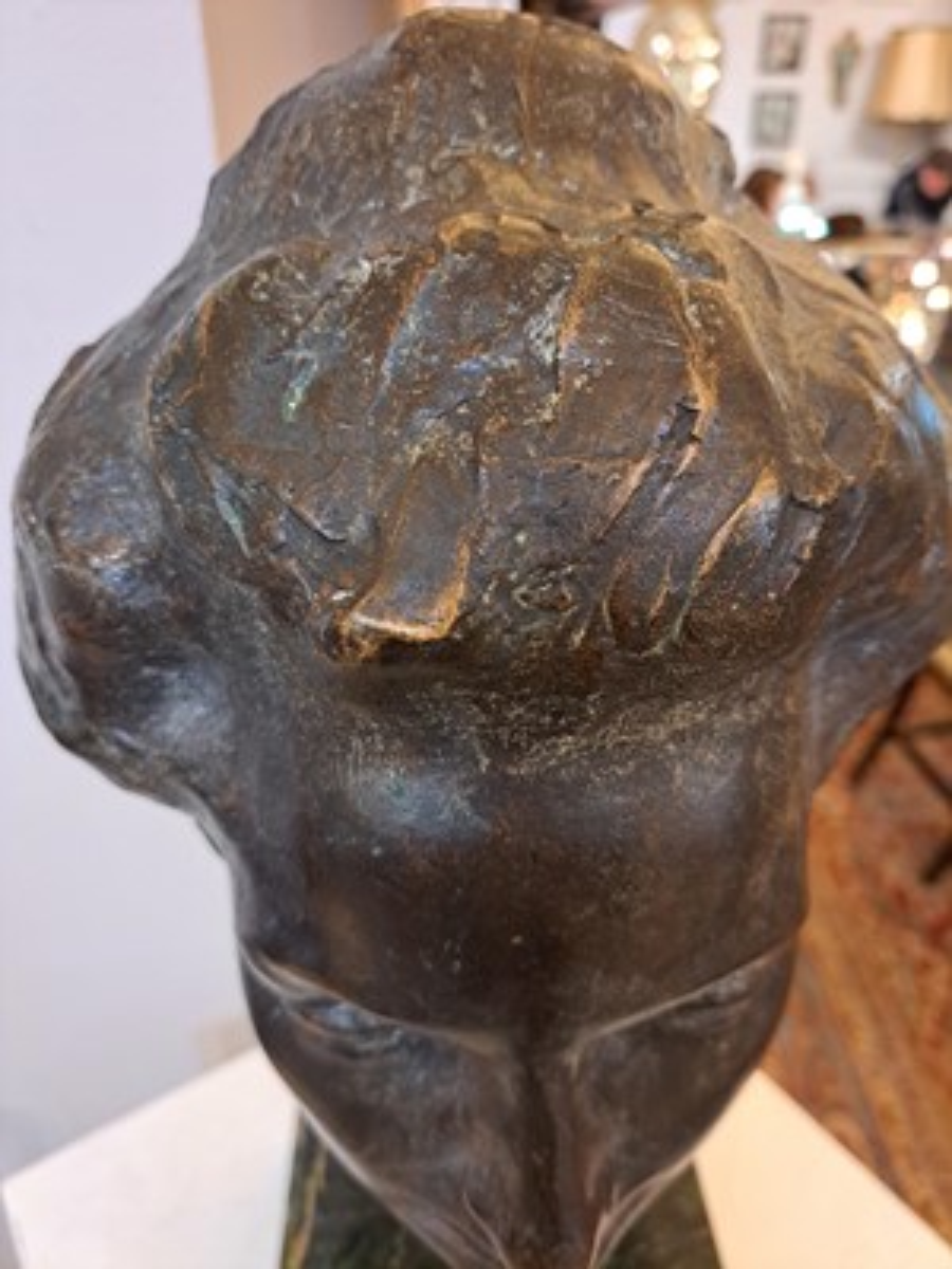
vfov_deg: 71.6
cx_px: 476
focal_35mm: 24
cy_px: 634
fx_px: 880
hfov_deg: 56.8
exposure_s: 1/50
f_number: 1.8
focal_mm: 5.23
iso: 250
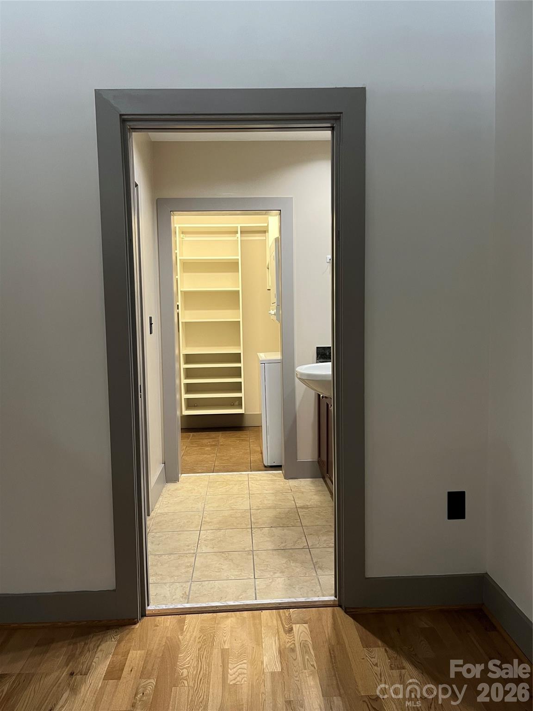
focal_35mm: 26
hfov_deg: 53.1
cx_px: 266
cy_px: 356
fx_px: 534
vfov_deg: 67.3
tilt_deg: -4.8
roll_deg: +0.6
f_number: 1.6
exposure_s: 1/60
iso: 160
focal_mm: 5.1
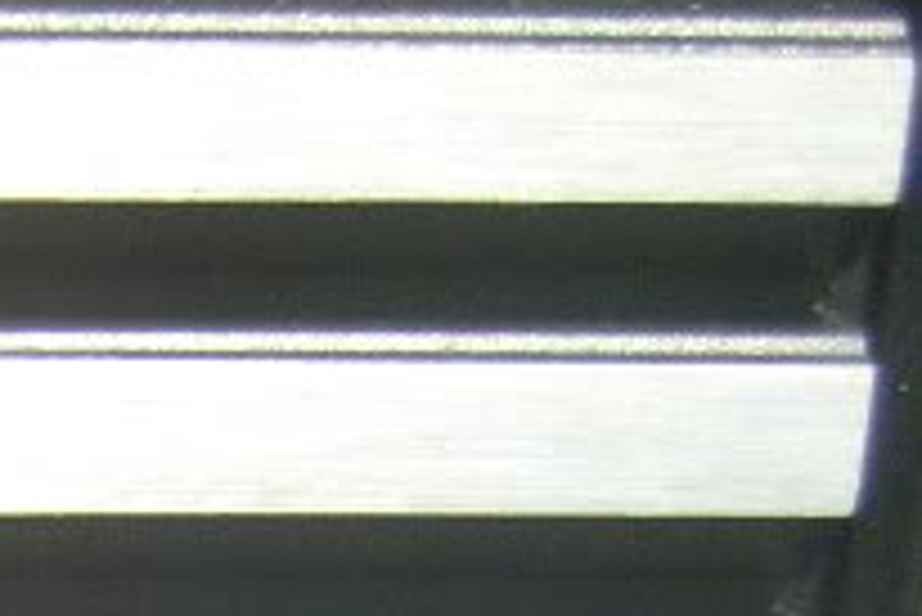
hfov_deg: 10.1
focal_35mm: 182
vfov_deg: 7.1
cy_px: 1551
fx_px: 4664
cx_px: -1138
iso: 80
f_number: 7.1
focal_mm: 5.8
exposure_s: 1/180
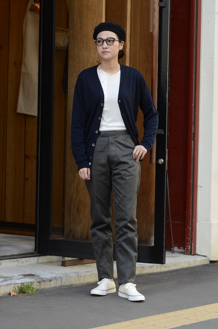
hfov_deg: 10.7
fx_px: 1164
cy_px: 164
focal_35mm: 128
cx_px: 109
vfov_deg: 16.1
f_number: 1.8
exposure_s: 1/125
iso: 200
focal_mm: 85
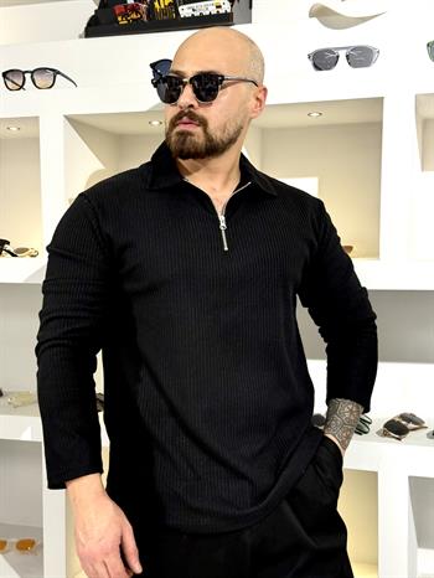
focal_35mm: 48
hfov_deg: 30.3
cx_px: 217
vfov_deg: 39.6
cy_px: 289
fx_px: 802
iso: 125
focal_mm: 6.76
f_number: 1.78
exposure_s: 1/100
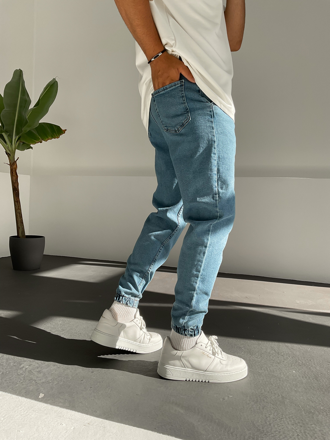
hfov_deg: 48.2
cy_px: 220
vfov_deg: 61.7
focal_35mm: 29
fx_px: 369
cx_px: 165
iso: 16
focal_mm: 3
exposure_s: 1/520
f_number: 1.8
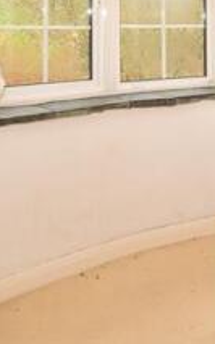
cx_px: 268
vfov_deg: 38.6
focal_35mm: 47
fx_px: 441
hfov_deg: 24.4
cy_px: 12
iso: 200
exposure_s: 1/100
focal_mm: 10
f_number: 5
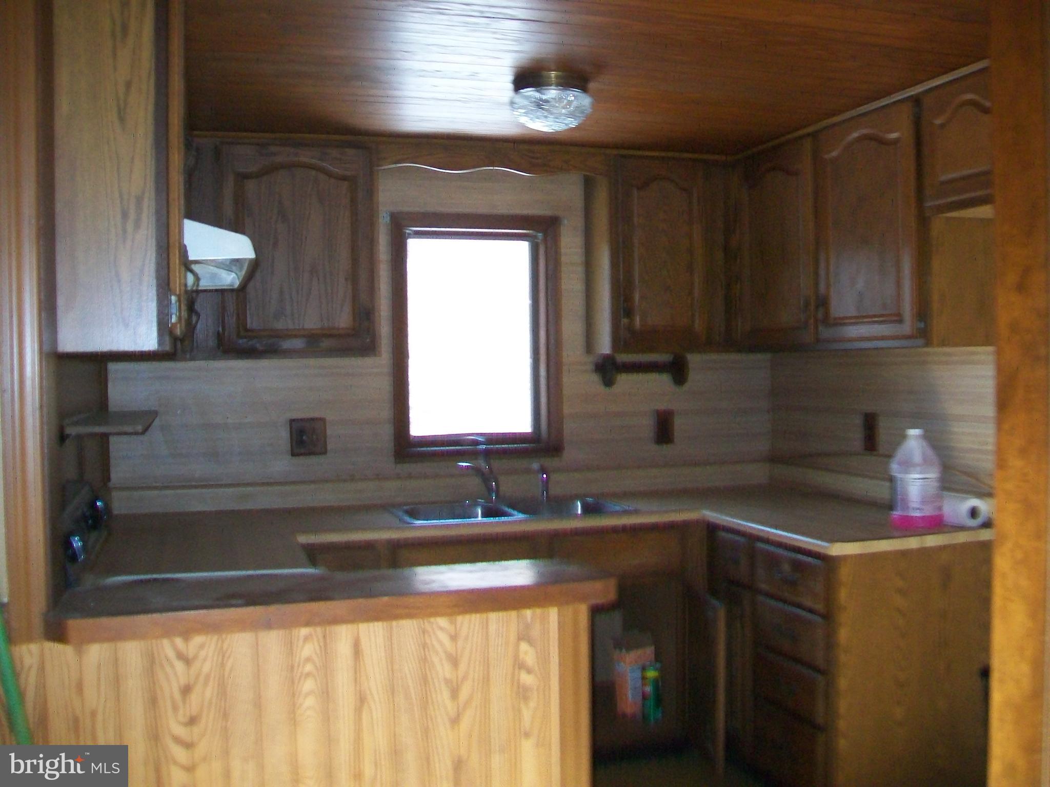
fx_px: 1031
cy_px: 394
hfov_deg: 54.0
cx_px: 525
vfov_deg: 41.8
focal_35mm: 34
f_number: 2.7
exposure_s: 1/60
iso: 160
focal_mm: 6.1
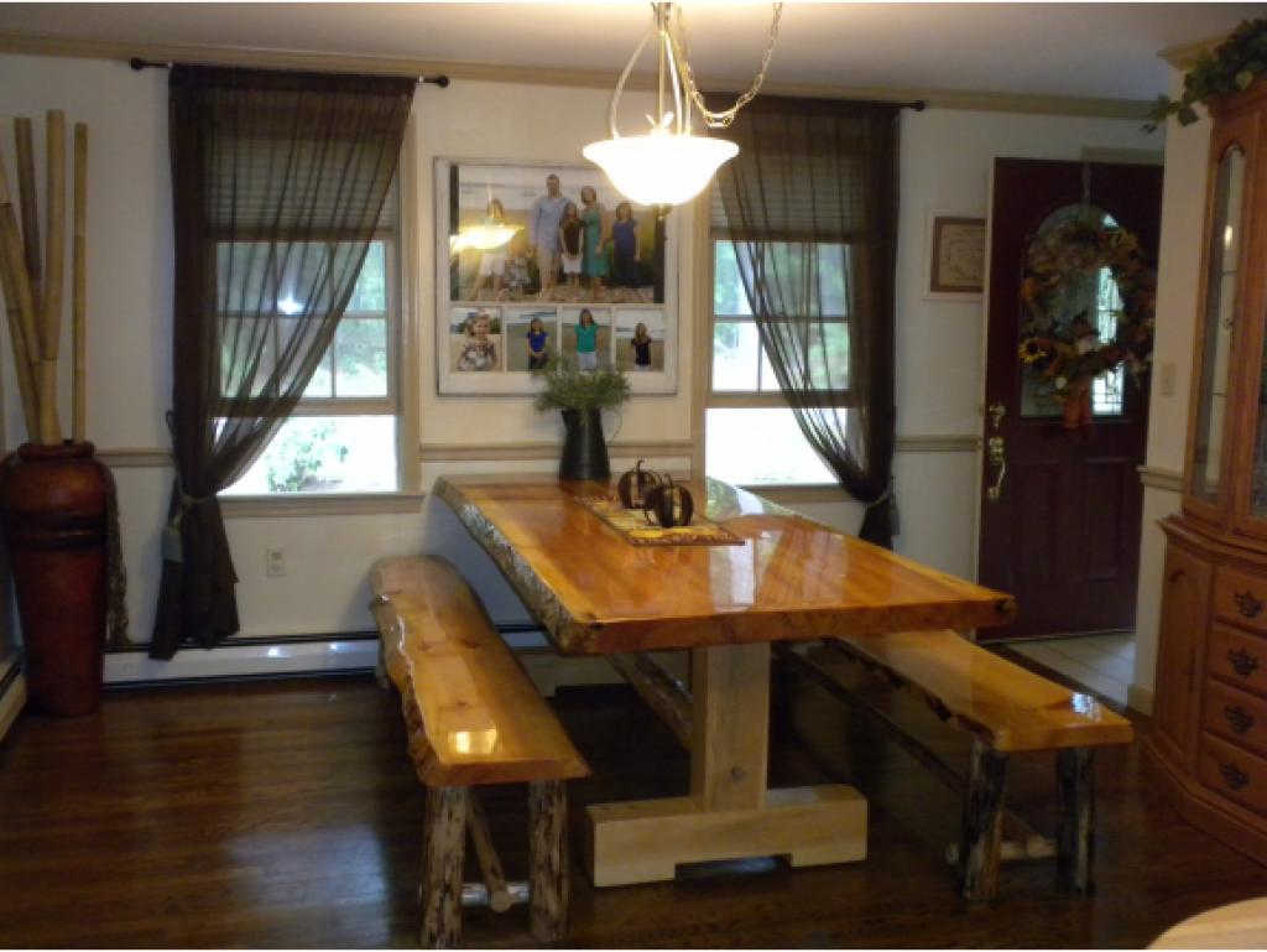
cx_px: 634
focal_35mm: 37
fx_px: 1355
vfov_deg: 38.7
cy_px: 476
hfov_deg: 50.1
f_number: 3.5
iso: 400
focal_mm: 6.6
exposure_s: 1/30.5
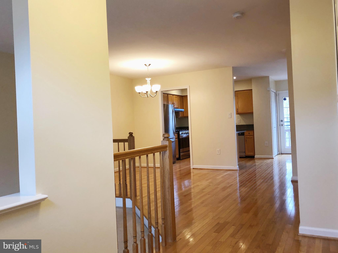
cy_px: 126
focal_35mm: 28
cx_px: 169
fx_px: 273
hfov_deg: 63.4
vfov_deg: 49.7
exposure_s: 1/30
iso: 40
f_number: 1.8
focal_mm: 4
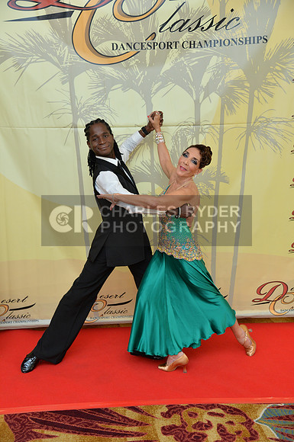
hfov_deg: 29.2
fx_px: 565
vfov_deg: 42.8
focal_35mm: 46
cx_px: 147
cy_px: 221
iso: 1250
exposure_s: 1/250
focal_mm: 46
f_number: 4
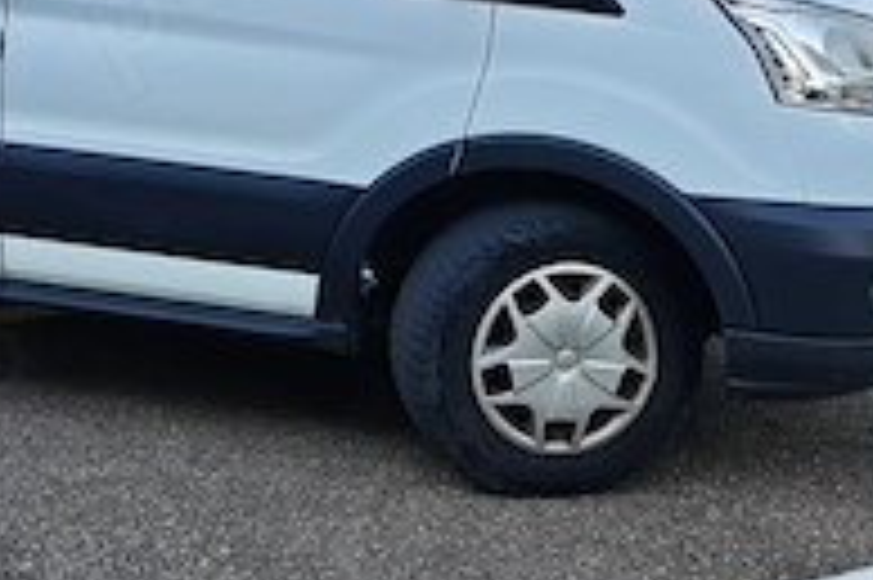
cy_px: -103
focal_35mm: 74
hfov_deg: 26.3
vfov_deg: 17.6
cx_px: 54
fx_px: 1793
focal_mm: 6.55
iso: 50
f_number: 1.62
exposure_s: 1/860
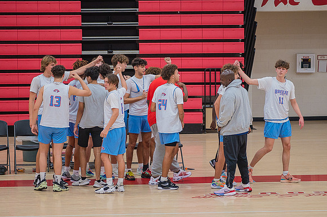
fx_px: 1327
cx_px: 167
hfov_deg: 14.0
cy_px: 108
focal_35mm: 146
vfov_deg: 9.4
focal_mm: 120
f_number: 4.8
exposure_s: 1/250
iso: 1000
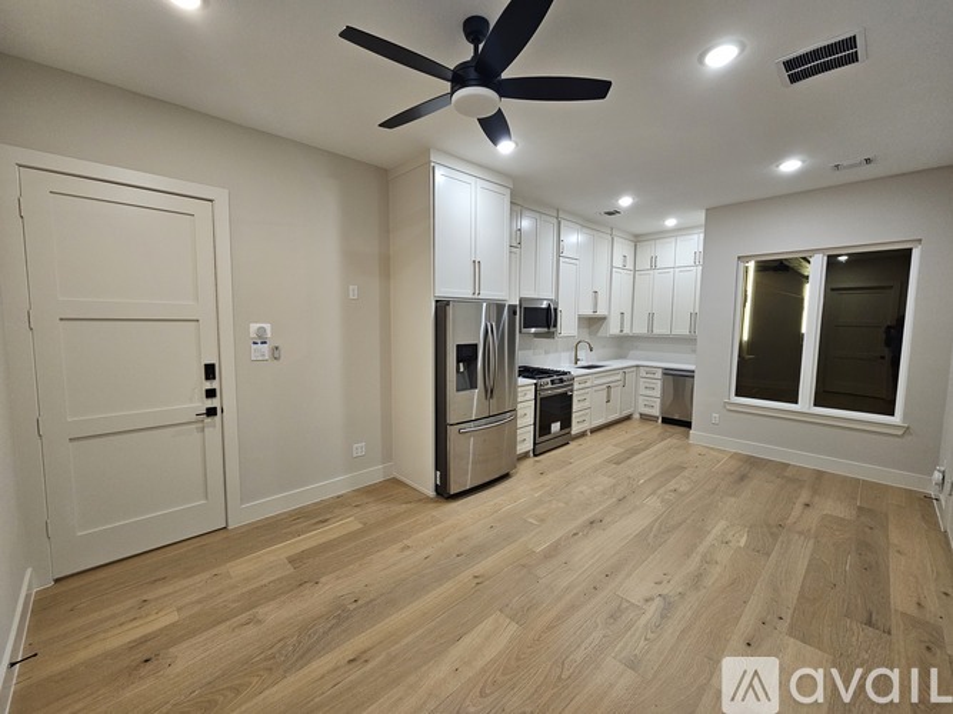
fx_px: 358
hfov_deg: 106.2
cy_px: 357
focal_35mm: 13
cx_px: 476
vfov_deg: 89.9
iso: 200
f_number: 2.2
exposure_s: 1/60
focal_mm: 2.2
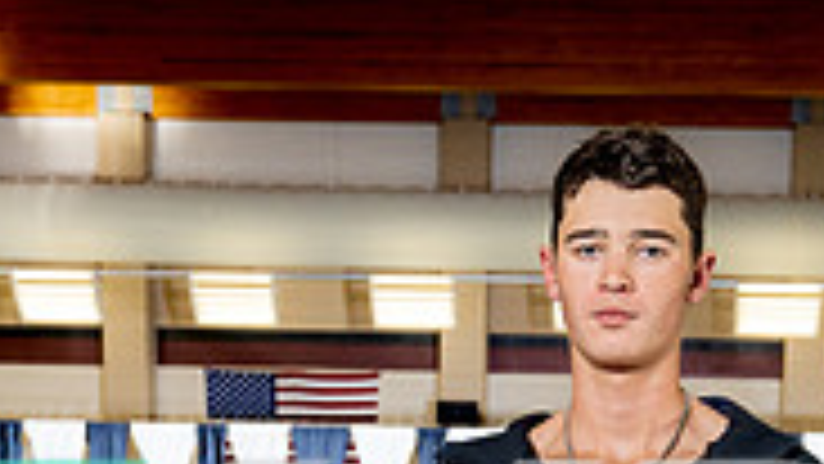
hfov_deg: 26.4
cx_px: 549
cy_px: 919
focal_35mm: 80
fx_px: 1748
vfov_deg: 13.1
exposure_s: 1/250
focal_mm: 31
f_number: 5.6
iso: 320
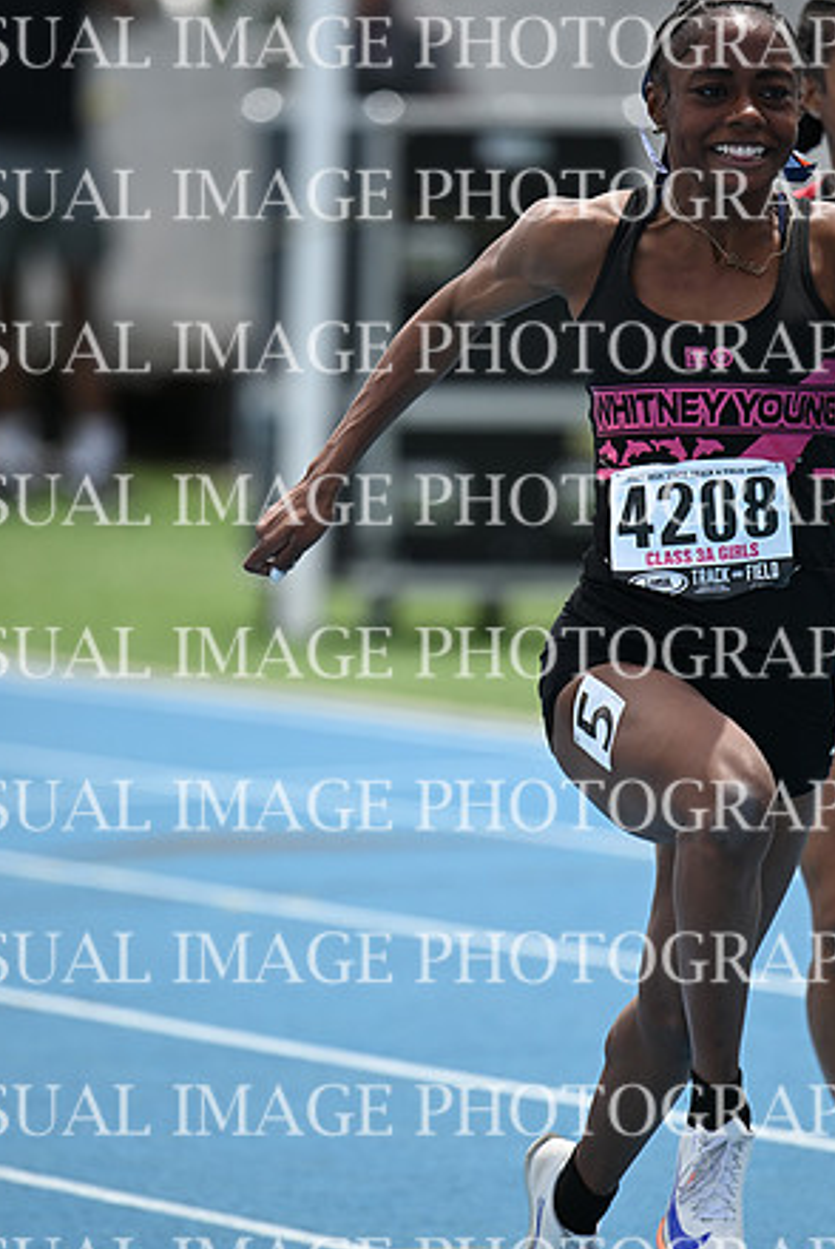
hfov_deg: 2.6
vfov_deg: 3.9
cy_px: 576
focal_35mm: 527
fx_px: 18305
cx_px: 396
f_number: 4.5
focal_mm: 400
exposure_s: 1/2500
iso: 400
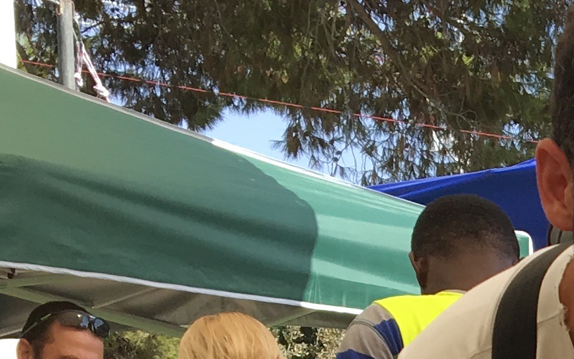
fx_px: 2237
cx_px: 857
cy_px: 762
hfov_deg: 13.8
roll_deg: -1.3
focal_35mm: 143
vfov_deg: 8.6
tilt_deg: -2.8
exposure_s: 1/641
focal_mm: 4.15
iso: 25
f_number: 2.2
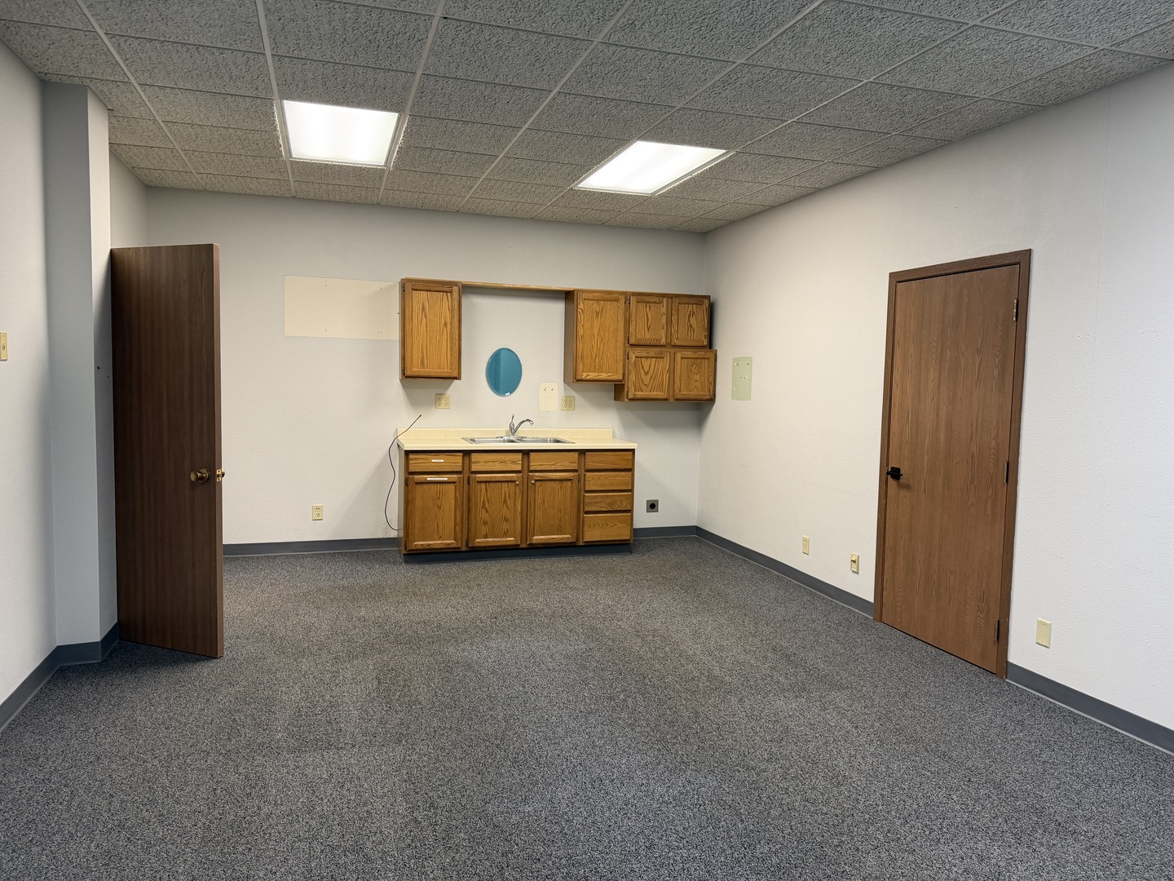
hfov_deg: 71.6
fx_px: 814
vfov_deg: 56.8
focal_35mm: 24
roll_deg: -0.9
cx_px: 587
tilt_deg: -4.3
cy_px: 440
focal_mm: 6.76
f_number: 1.78
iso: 200
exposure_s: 1/60
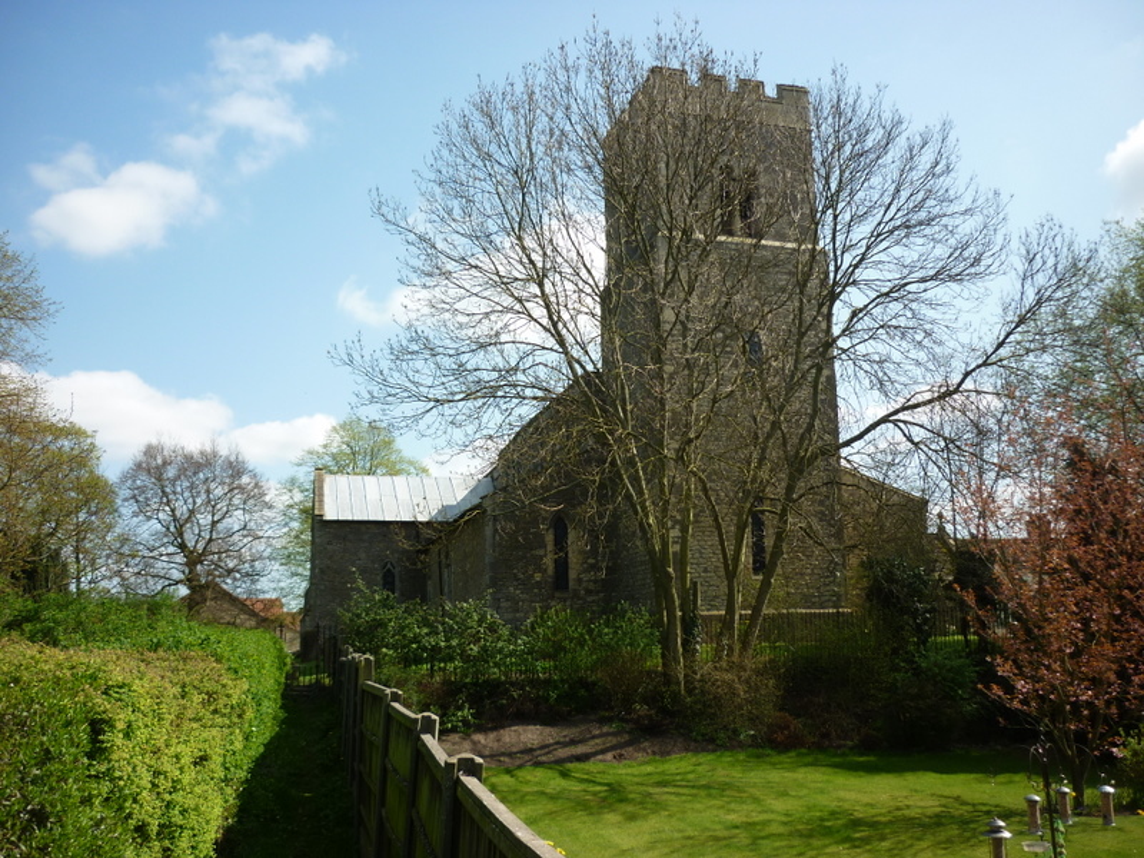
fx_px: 1091
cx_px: 572
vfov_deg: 42.9
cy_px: 429
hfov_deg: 55.4
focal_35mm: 33
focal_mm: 5.5
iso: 80
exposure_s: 1/800
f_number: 2.8
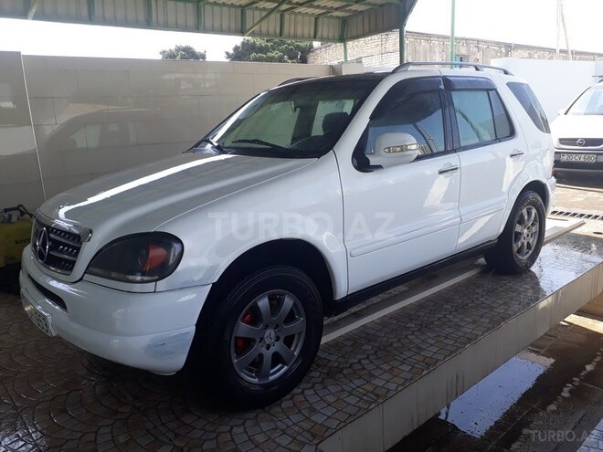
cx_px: 302
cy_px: 226
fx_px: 470
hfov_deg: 65.3
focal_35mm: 27
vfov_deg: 51.4
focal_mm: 3.6
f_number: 1.9
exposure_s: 1/320
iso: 40
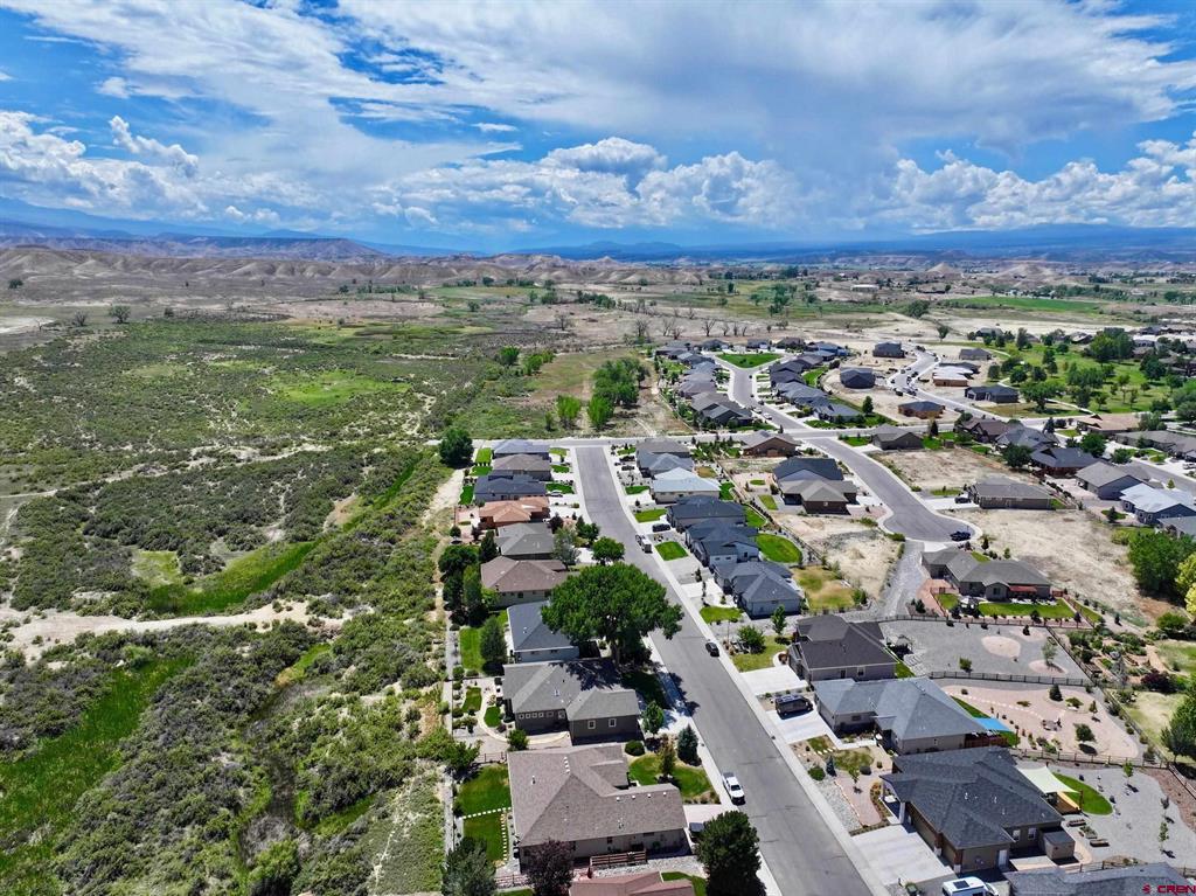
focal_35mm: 24
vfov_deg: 56.8
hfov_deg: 71.6
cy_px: 448
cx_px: 598
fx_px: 829
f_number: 2.8
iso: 160
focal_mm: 12.29
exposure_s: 1/3200
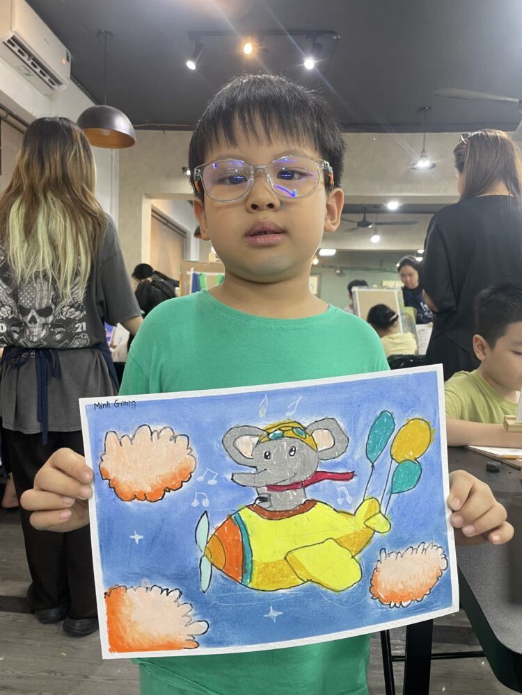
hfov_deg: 53.1
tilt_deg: -3.8
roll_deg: -1.0
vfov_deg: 67.3
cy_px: 348
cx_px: 261
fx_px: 523
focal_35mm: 26
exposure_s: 1/50
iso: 80
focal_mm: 4.2
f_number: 1.6
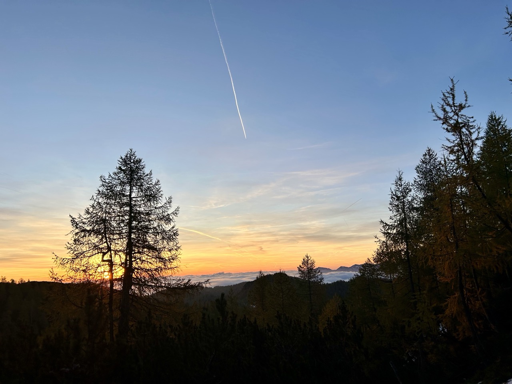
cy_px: 192
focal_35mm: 26
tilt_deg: +5.5
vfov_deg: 53.1
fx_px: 385
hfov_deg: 67.3
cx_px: 256
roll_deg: +0.8
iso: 50
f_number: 1.5
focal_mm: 5.7
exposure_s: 1/894
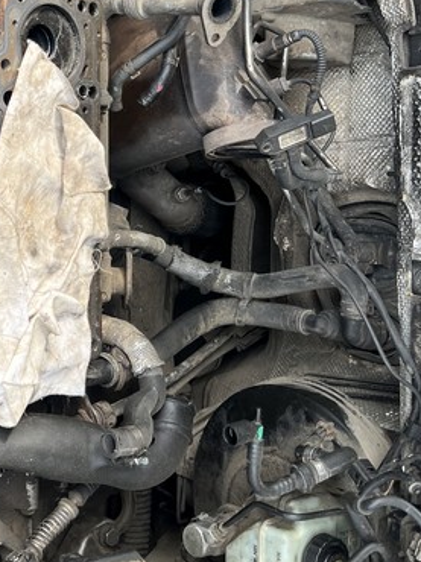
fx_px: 877
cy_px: 152
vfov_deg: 34.9
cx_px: 50
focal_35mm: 54
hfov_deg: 26.2
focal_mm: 5.7
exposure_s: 1/346
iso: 50
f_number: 1.5
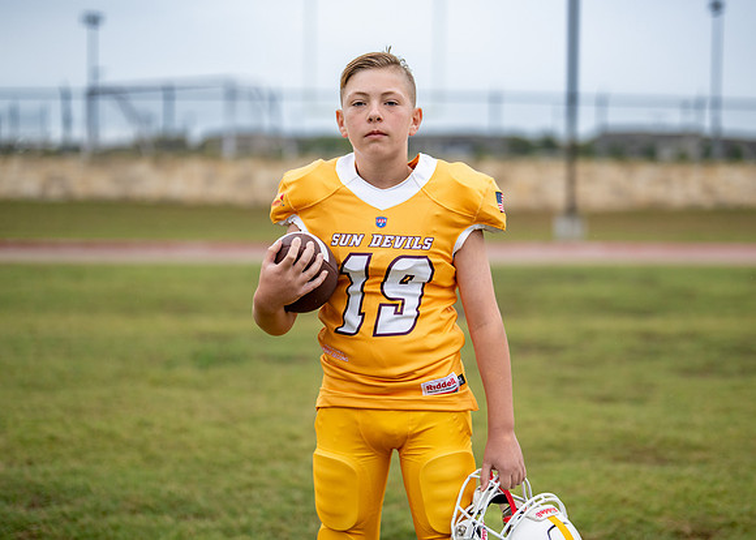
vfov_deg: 22.7
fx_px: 1344
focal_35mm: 63
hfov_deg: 31.4
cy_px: 237
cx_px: 410
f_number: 1.2
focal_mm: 50
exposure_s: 1/1600
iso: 320
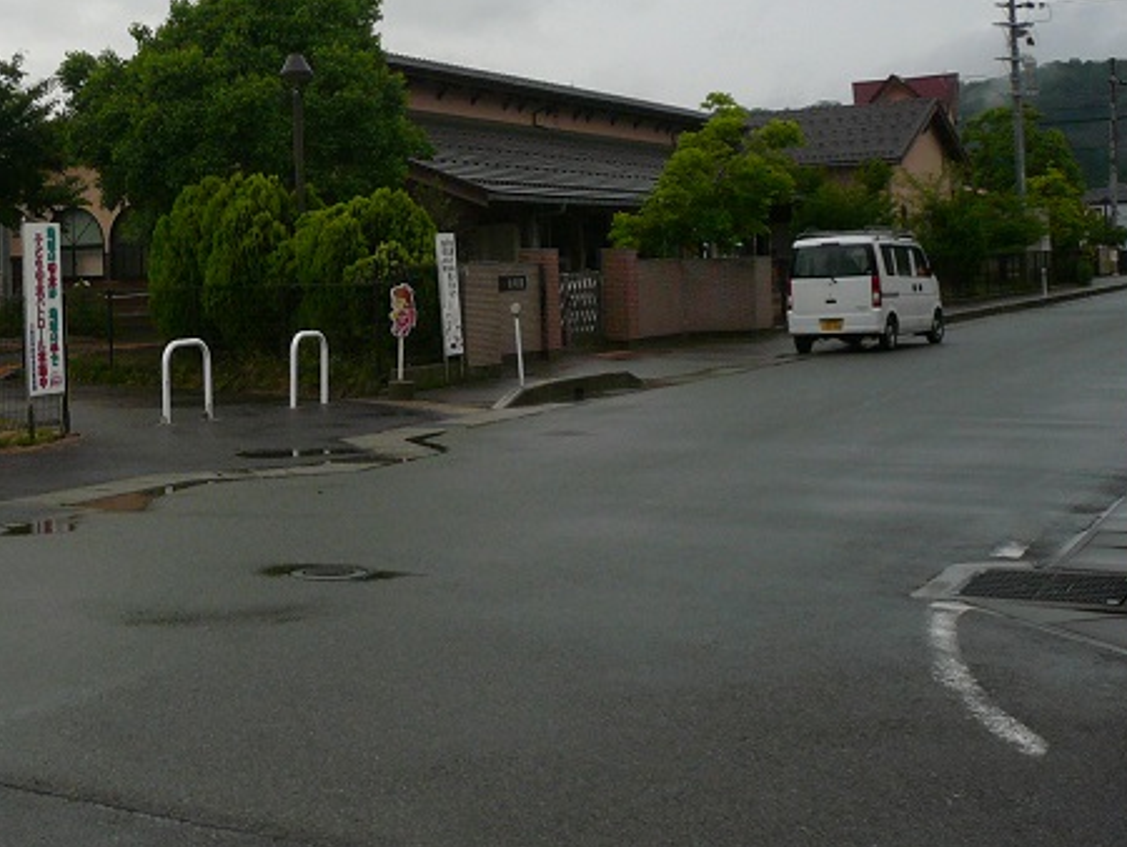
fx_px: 1661
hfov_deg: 35.9
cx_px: 183
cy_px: 237
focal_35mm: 51
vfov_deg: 28.3
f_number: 2.8
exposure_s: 1/400
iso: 100
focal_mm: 4.6
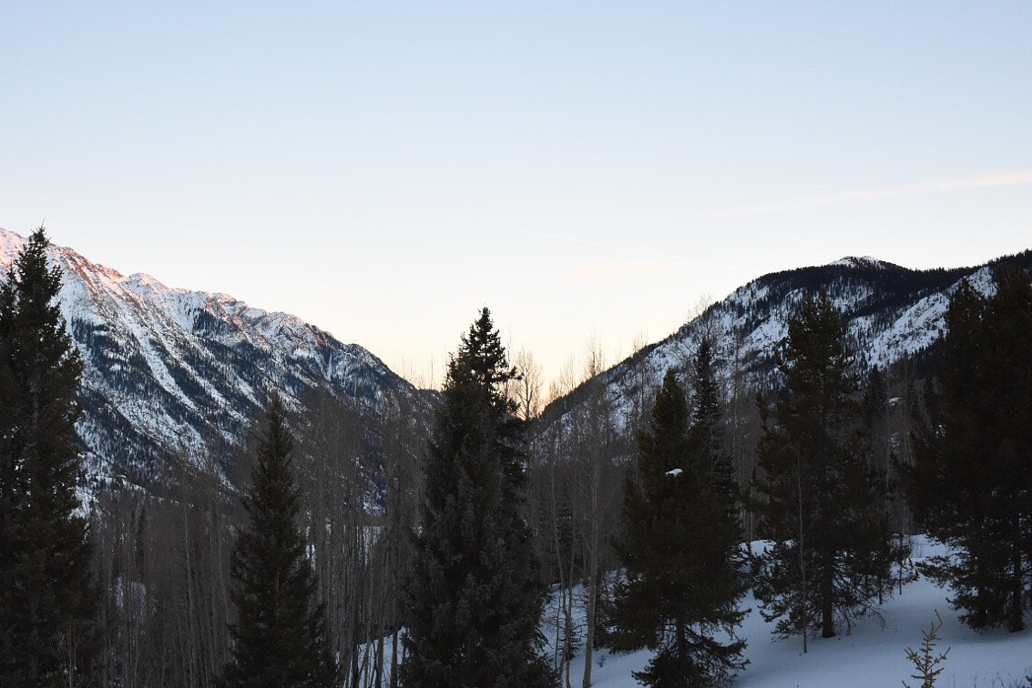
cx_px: 349
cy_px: 314
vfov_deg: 27.7
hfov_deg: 40.1
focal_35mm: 49
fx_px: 1397
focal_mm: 23
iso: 1000
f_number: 4.5
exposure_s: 1/250
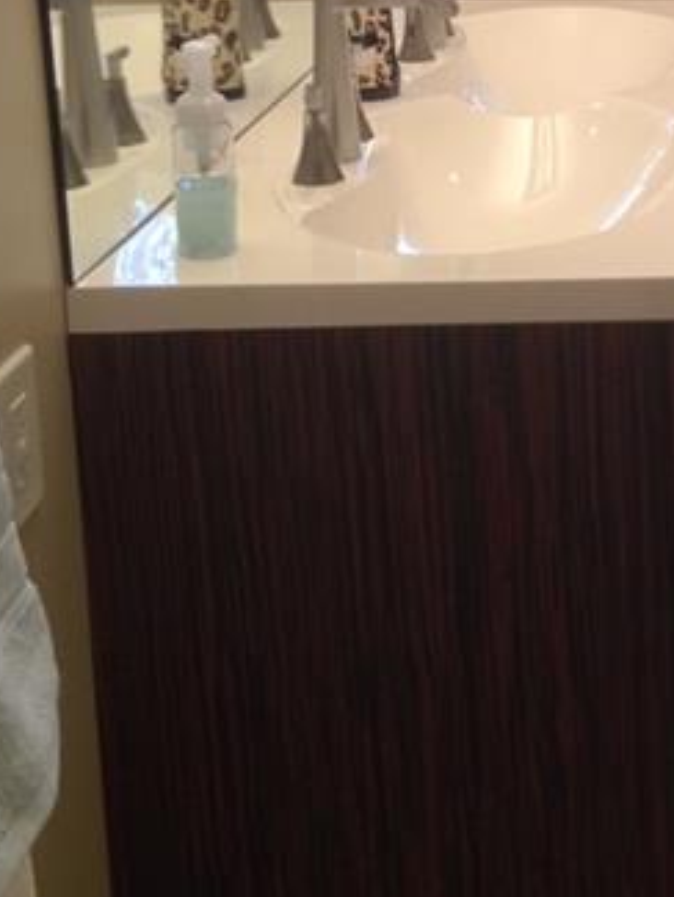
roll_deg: +2.7
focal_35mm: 78
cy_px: 102
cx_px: 754
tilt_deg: -13.5
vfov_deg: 24.4
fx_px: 2024
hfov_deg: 18.2
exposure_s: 1/20
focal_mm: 4.12
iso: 250
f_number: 2.4
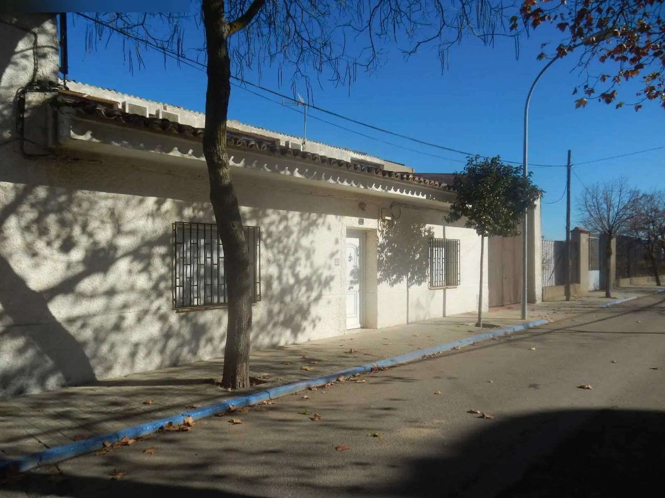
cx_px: 332
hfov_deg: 69.4
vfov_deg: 54.9
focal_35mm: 25
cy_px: 249
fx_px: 480
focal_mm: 4.5
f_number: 6.4
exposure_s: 1/640
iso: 125
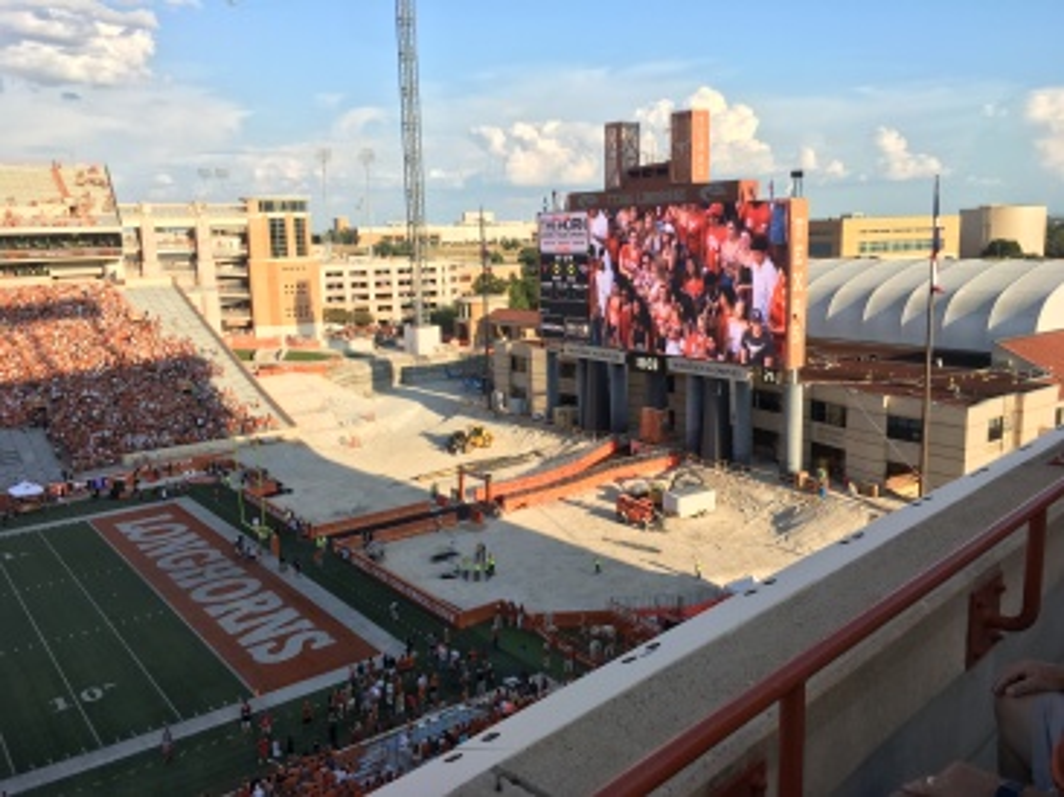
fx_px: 891
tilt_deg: -10.1
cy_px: 398
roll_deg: +1.5
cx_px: 532
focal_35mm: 29
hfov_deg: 61.7
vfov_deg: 48.2
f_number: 2.2
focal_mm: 4.15
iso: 25
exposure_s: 1/625
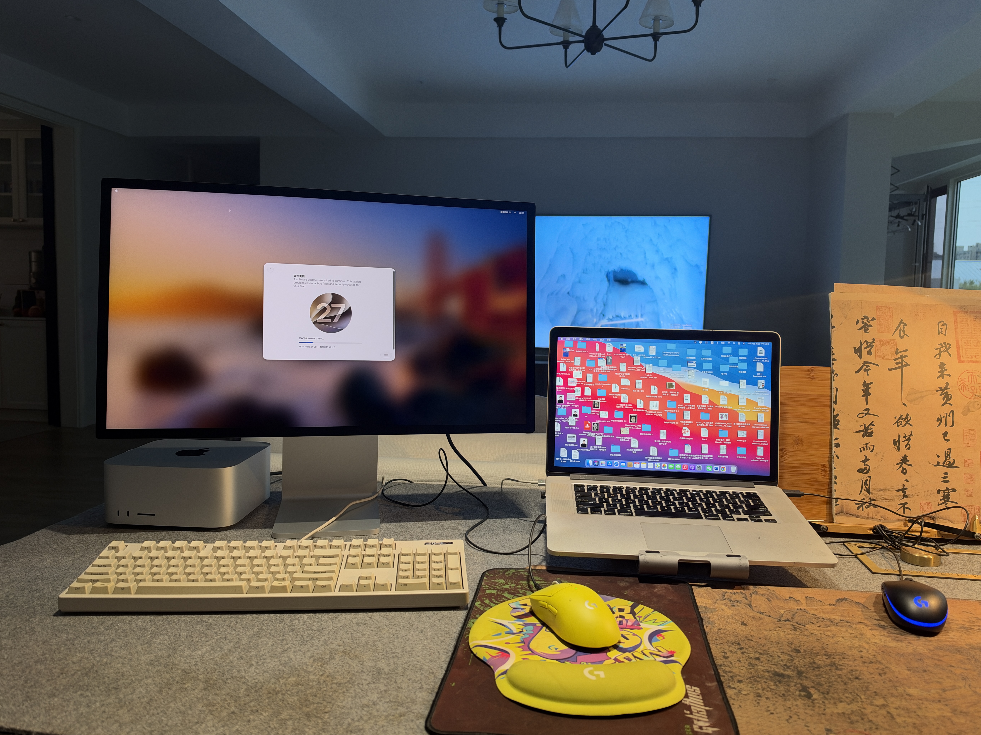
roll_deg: -1.1
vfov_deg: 54.9
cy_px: 355
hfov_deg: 69.4
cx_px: 504
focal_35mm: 25
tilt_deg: -5.2
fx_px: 708
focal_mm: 6.93
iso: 160
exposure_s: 1/100
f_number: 1.8
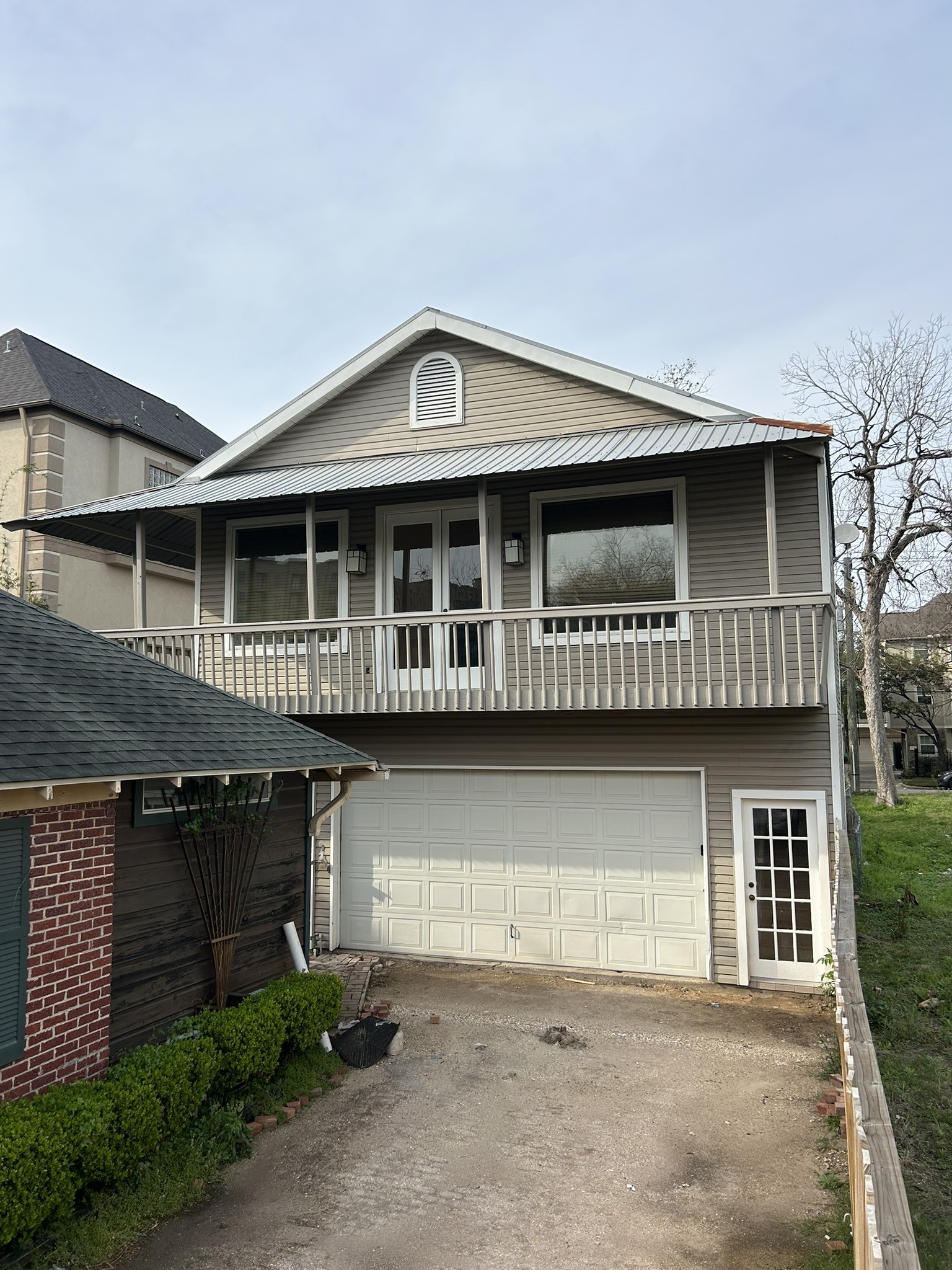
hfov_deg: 53.1
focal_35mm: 26
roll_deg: +0.9
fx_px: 953
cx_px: 476
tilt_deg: +4.2
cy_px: 635
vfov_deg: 67.3
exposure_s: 1/3257
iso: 50
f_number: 1.5
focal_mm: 5.7
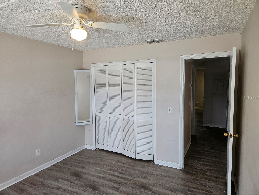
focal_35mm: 23
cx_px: 130
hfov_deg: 73.9
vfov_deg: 58.9
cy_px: 98
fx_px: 172
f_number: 1.8
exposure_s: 1/180
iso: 160
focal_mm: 5.4
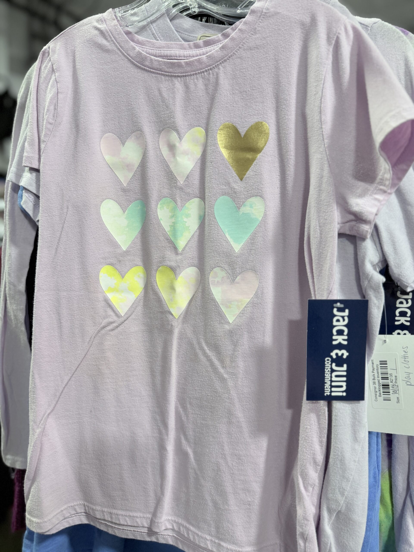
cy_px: 276
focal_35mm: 24
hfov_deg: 56.8
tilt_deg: -7.0
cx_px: 207
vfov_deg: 71.6
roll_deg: -1.7
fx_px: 383
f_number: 1.78
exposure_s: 1/120
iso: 160
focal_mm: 6.76
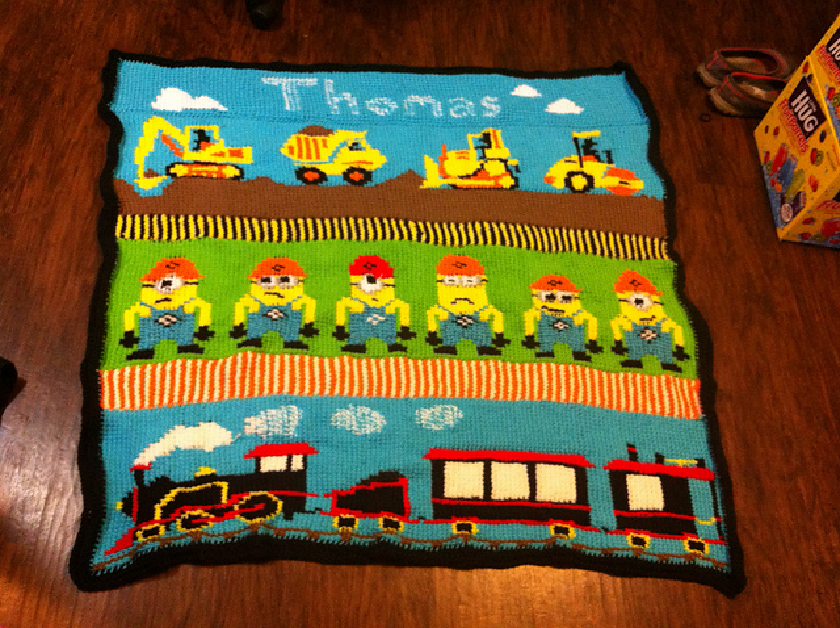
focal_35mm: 35
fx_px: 848
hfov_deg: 52.7
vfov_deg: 40.6
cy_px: 314
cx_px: 420
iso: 400
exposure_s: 1/15
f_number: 2.8
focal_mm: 3.85
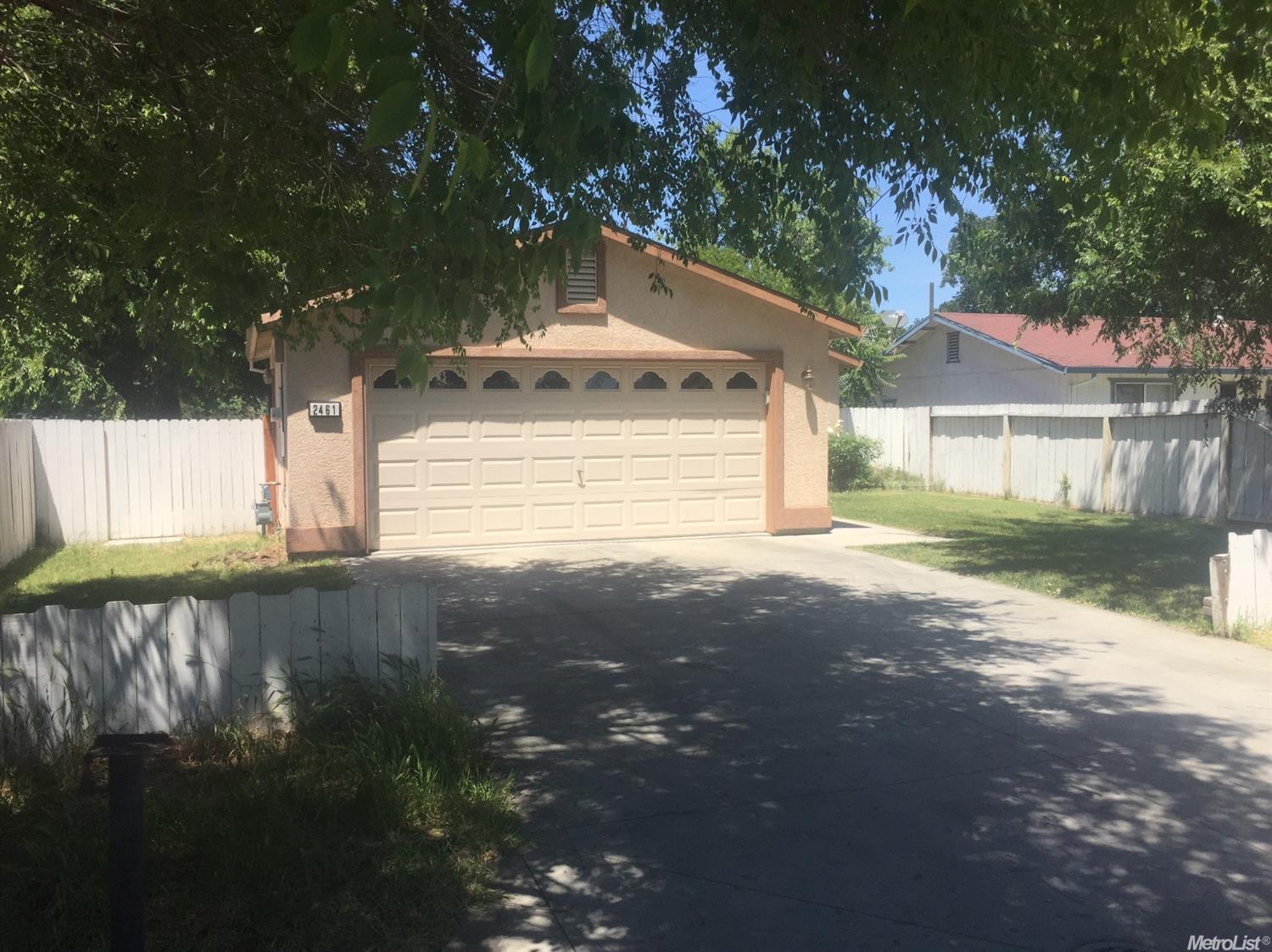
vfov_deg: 48.2
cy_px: 476
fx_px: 1065
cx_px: 636
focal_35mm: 29
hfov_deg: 61.7
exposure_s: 1/1582
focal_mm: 4.15
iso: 32
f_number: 2.2
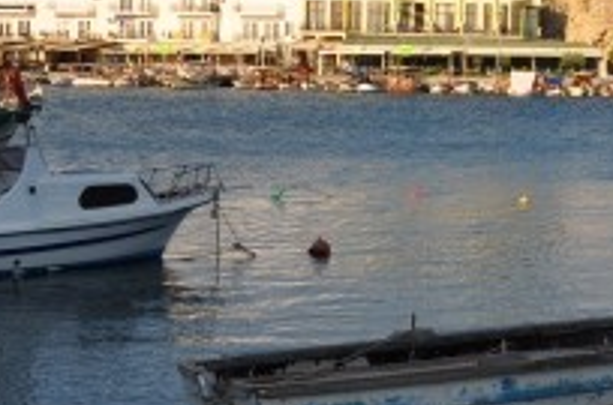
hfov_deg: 18.4
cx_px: 796
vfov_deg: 12.9
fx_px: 1761
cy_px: -34
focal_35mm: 104
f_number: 10
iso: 200
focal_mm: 21
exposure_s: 1/320
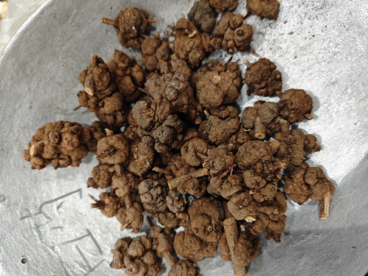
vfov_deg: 56.8
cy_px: 138
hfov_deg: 71.6
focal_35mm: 24
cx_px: 184
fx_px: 255
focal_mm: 5.84
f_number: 1.6
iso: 320
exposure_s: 1/50
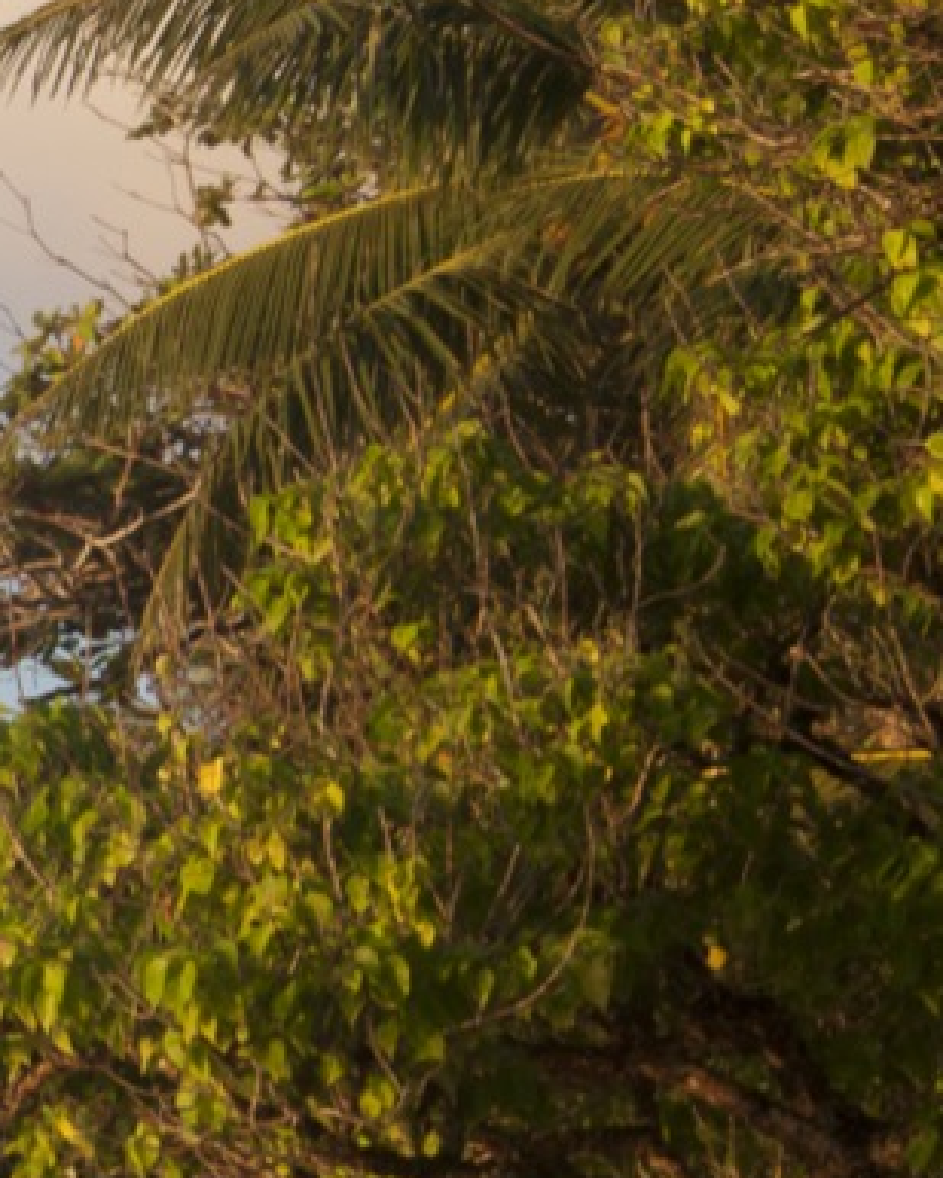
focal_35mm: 233
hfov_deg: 6.2
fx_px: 8125
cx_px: -1758
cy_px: 1064
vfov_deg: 8.3
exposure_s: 1/15
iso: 100
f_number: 18
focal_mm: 50
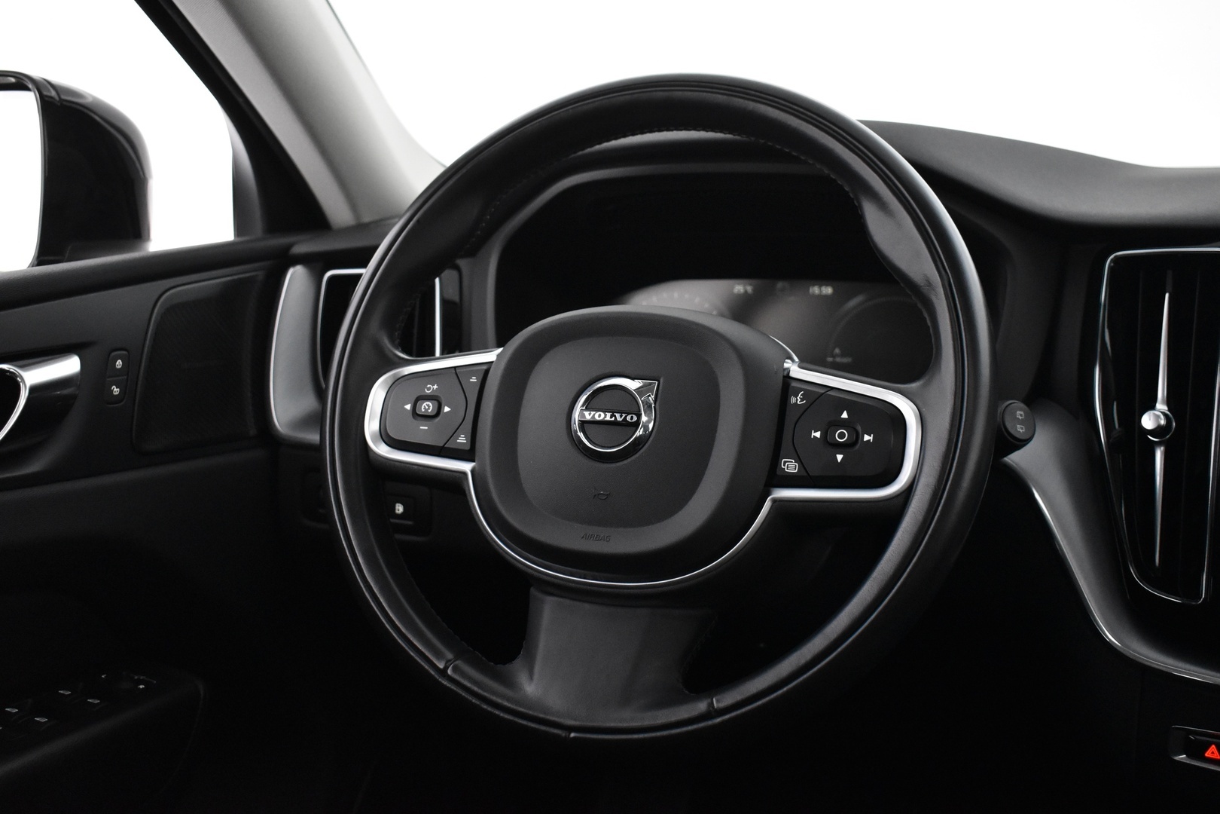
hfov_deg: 49.6
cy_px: 407
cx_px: 610
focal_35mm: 39
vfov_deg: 34.2
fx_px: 1322
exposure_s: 1/40
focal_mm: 26
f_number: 4
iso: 3200
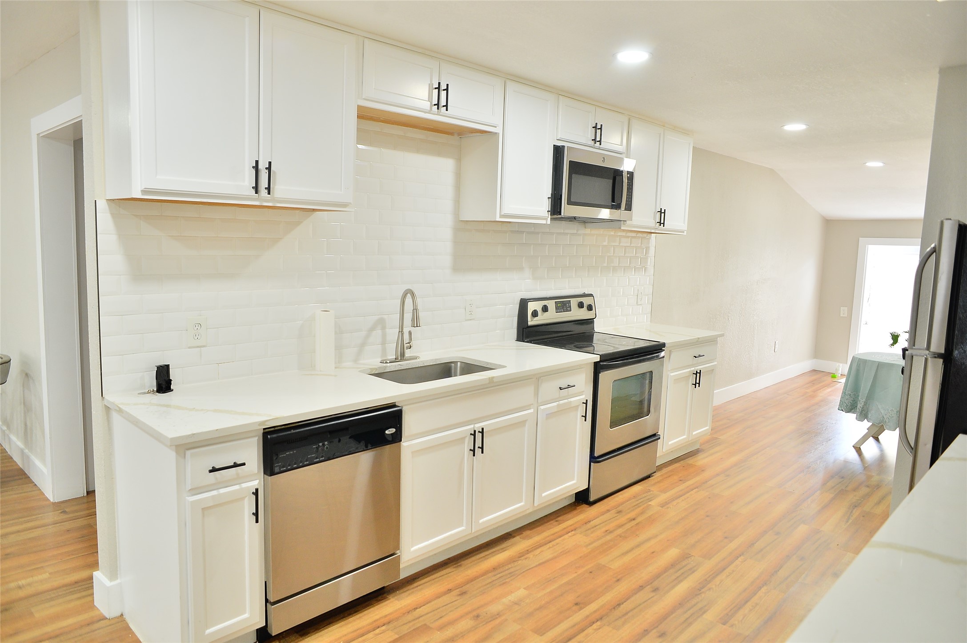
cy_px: 322
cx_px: 484
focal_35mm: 24
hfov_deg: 73.8
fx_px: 644
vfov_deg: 53.0
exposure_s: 1/60
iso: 800
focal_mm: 24
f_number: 4.5
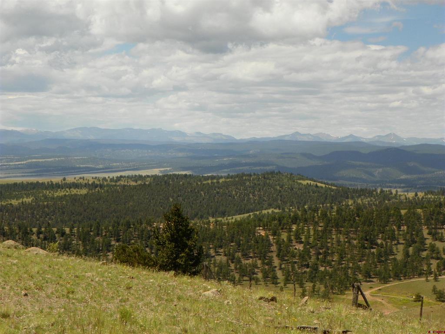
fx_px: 1118
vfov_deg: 17.0
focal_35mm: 87
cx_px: 222
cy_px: 167
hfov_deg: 22.5
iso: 64
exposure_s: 1/500
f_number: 5.6
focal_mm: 15.5
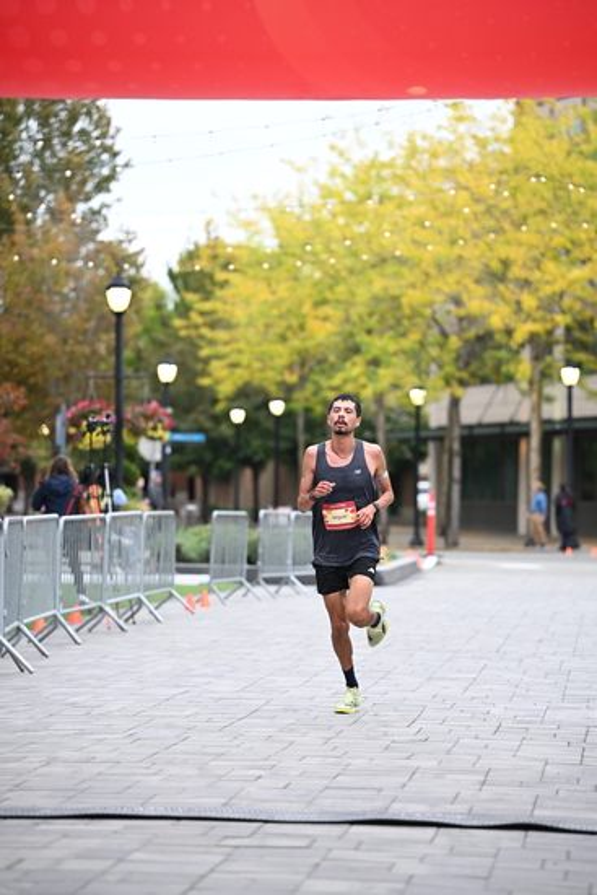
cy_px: 448
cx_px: 298
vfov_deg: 16.4
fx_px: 3107
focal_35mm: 125
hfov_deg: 11.0
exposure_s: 1/640
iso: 1250
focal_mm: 125
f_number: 2.8
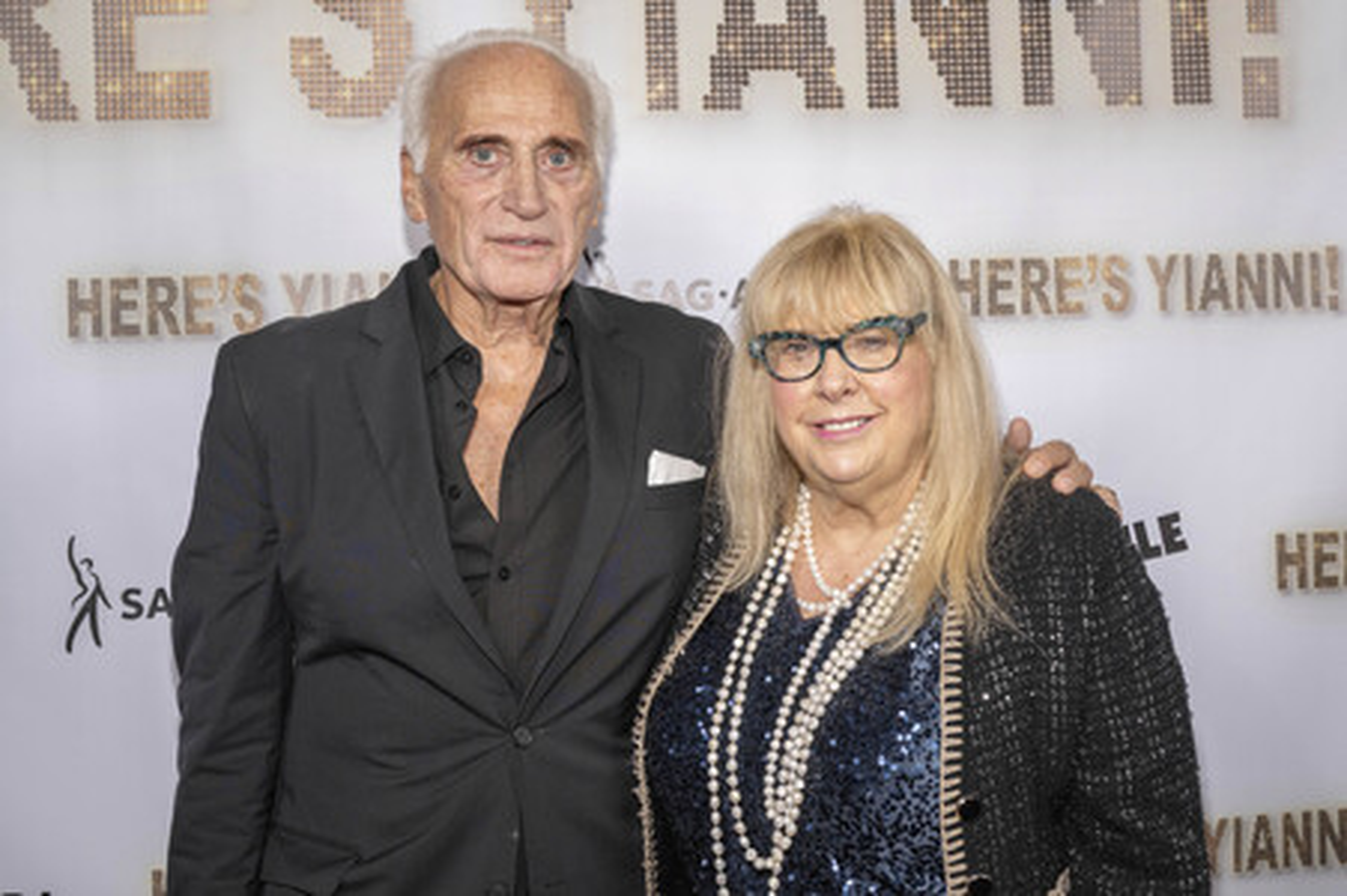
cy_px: 448
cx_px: 674
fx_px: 1496
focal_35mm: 40
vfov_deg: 33.4
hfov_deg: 48.5
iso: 640
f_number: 6.3
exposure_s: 1/200
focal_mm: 40
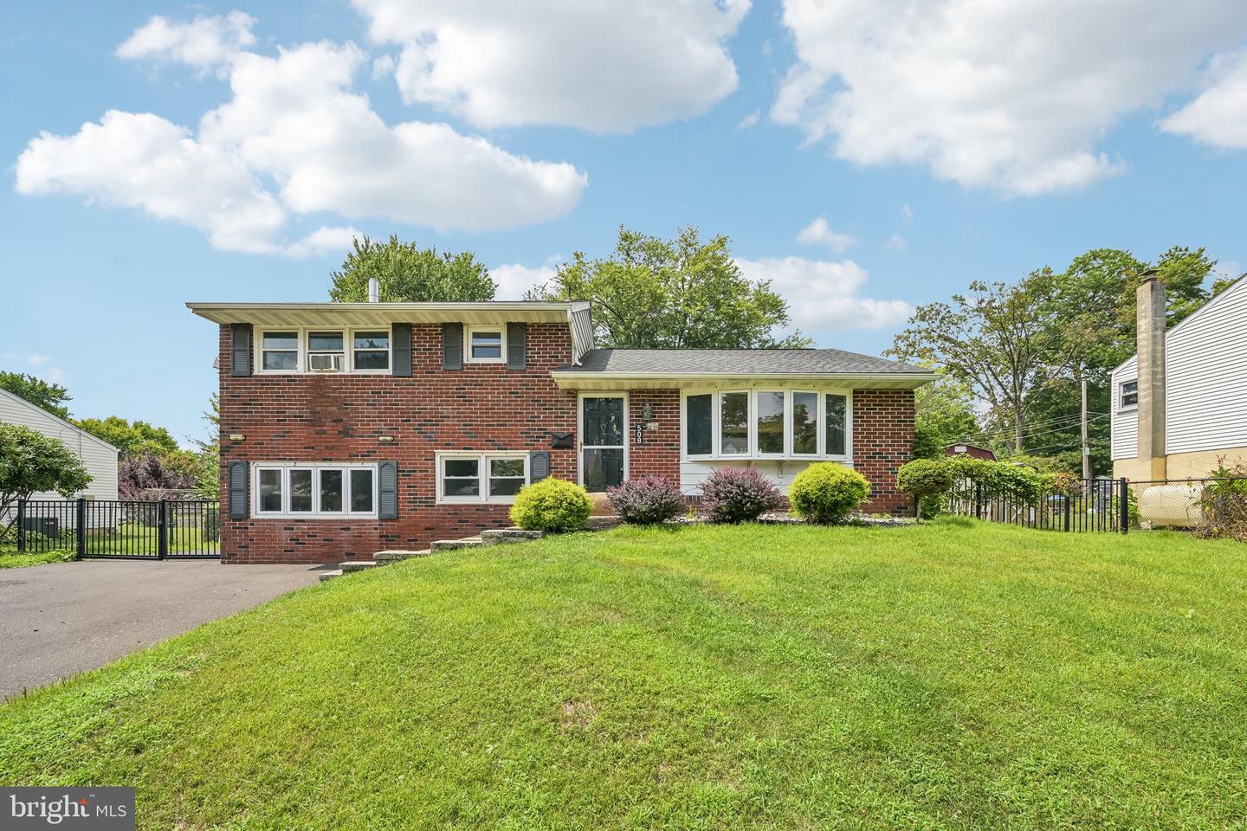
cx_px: 624
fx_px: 485
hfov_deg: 104.3
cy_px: 416
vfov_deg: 81.2
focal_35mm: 14
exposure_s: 1/200
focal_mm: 14
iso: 100
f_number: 8
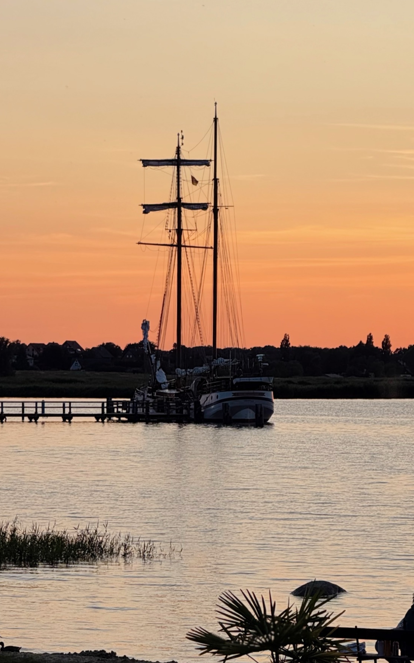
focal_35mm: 129
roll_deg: -0.6
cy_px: 349
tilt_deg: +0.7
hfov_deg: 10.2
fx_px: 2330
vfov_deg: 16.2
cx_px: 222
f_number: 2.8
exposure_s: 1/374
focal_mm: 16.89
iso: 50
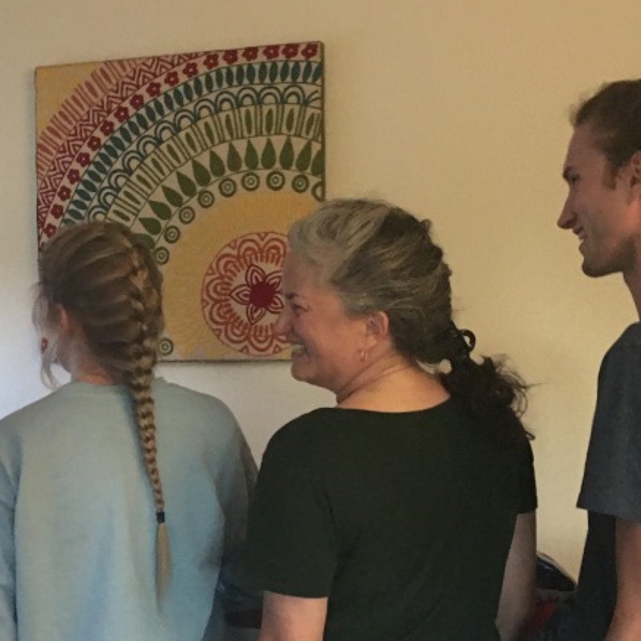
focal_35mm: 60
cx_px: 207
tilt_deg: -1.7
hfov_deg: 28.4
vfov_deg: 28.5
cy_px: 409
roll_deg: +0.5
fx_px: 1257
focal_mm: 4.15
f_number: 2.2
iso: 160
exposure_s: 1/4
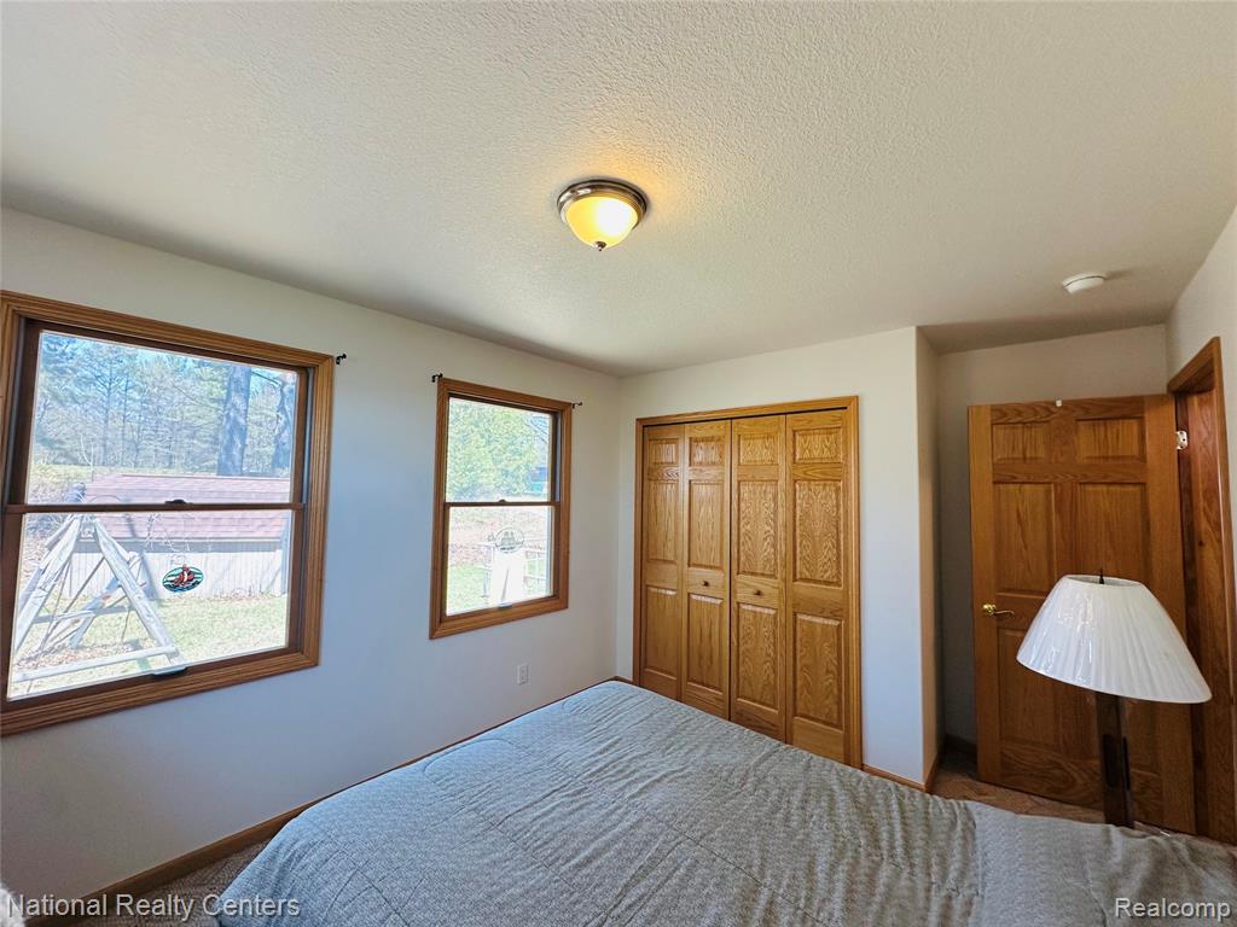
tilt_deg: +3.3
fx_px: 500
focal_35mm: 14
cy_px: 464
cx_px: 618
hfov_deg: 102.1
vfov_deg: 85.7
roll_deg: -0.9
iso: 160
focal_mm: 2.22
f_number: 2.2
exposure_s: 1/120
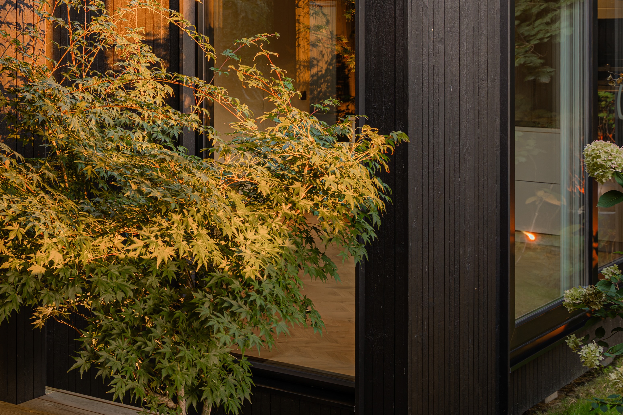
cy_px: 44
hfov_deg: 29.2
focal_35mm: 68
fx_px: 1181
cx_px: 170
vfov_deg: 19.6
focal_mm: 30.1
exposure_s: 1/15
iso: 250
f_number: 4
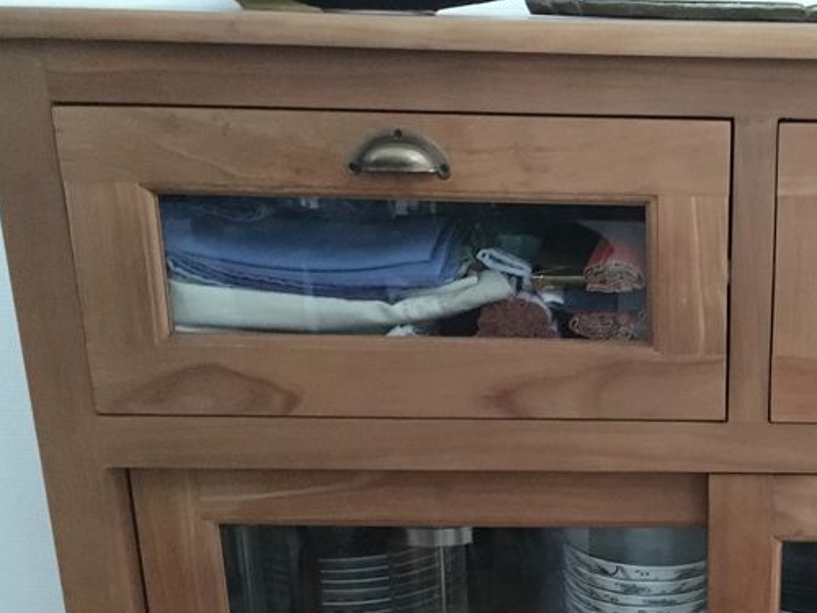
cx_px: 735
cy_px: 543
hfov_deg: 31.7
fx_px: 1369
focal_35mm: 58
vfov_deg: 24.6
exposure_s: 1/17
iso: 800
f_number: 2.2
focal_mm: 4.15
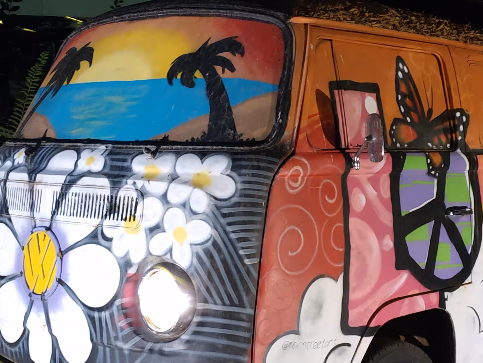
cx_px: 311
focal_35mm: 76
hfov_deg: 25.6
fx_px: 1060
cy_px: 195
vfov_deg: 19.4
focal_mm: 4.5
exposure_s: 1/12
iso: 971
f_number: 2
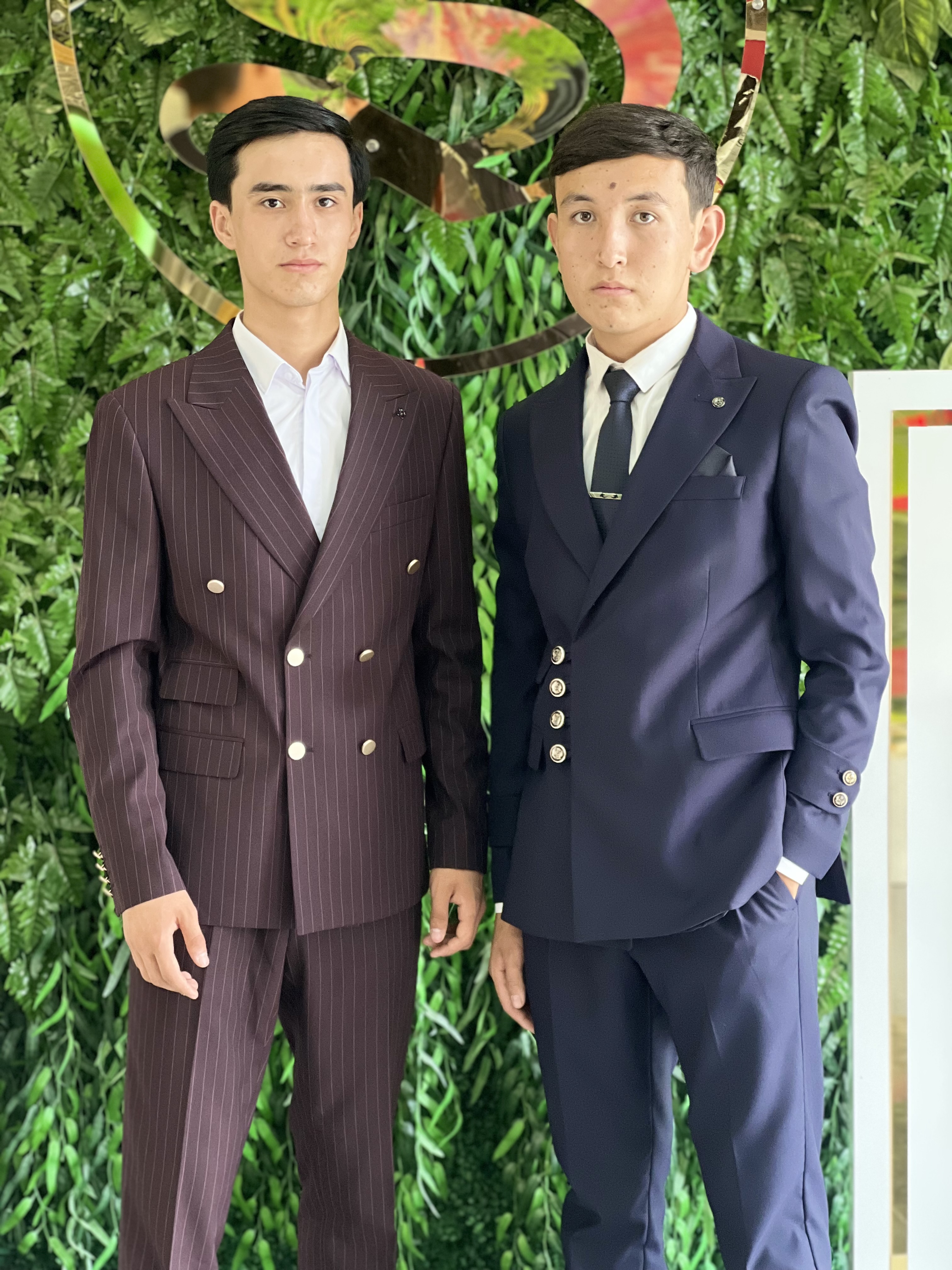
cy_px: 635
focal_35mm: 77
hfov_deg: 19.1
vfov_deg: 25.3
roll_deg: +0.9
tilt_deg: -5.3
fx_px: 2824
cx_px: 476
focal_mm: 9
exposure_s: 1/40
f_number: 2.8
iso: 200
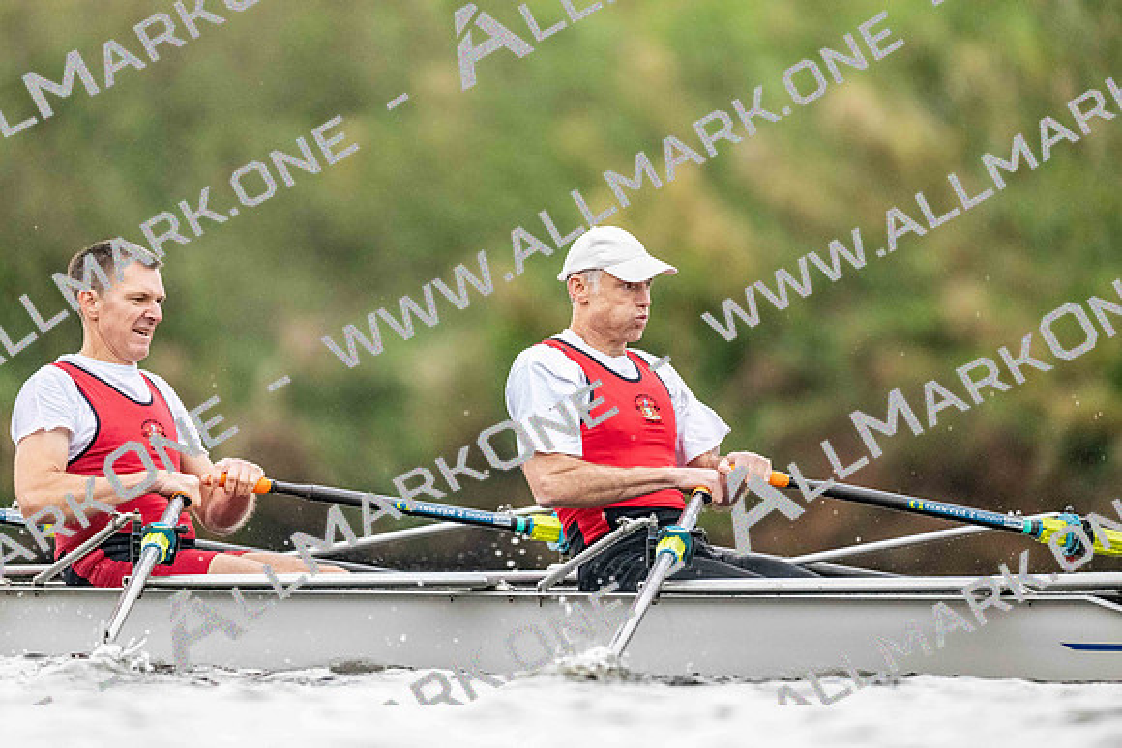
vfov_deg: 2.3
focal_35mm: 600
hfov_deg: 3.4
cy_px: 374
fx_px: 18703
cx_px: 561
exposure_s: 1/2500
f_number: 4
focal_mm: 600
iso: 6400
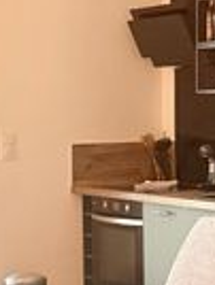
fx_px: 1280
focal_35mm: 155
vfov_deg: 12.7
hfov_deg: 9.6
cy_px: 194
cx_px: 83
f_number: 1.6
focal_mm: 5.96
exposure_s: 1/131
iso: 125
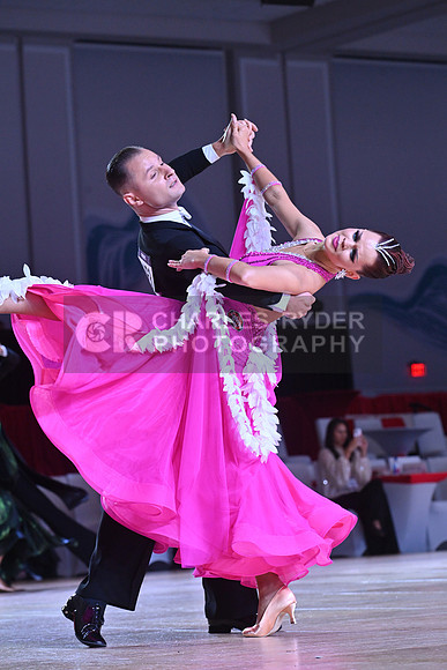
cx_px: 224
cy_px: 335
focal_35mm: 135
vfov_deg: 15.2
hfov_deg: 10.2
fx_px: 2513
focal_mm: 135
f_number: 7.1
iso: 2500
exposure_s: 1/400
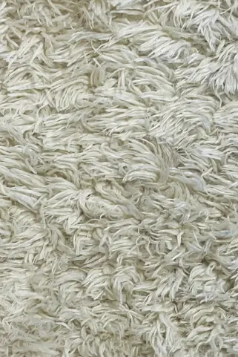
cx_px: 151
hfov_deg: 21.9
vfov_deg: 32.4
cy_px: 174
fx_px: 614
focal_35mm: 62
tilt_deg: -82.8
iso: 64
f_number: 1.8
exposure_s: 1/50
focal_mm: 3.99
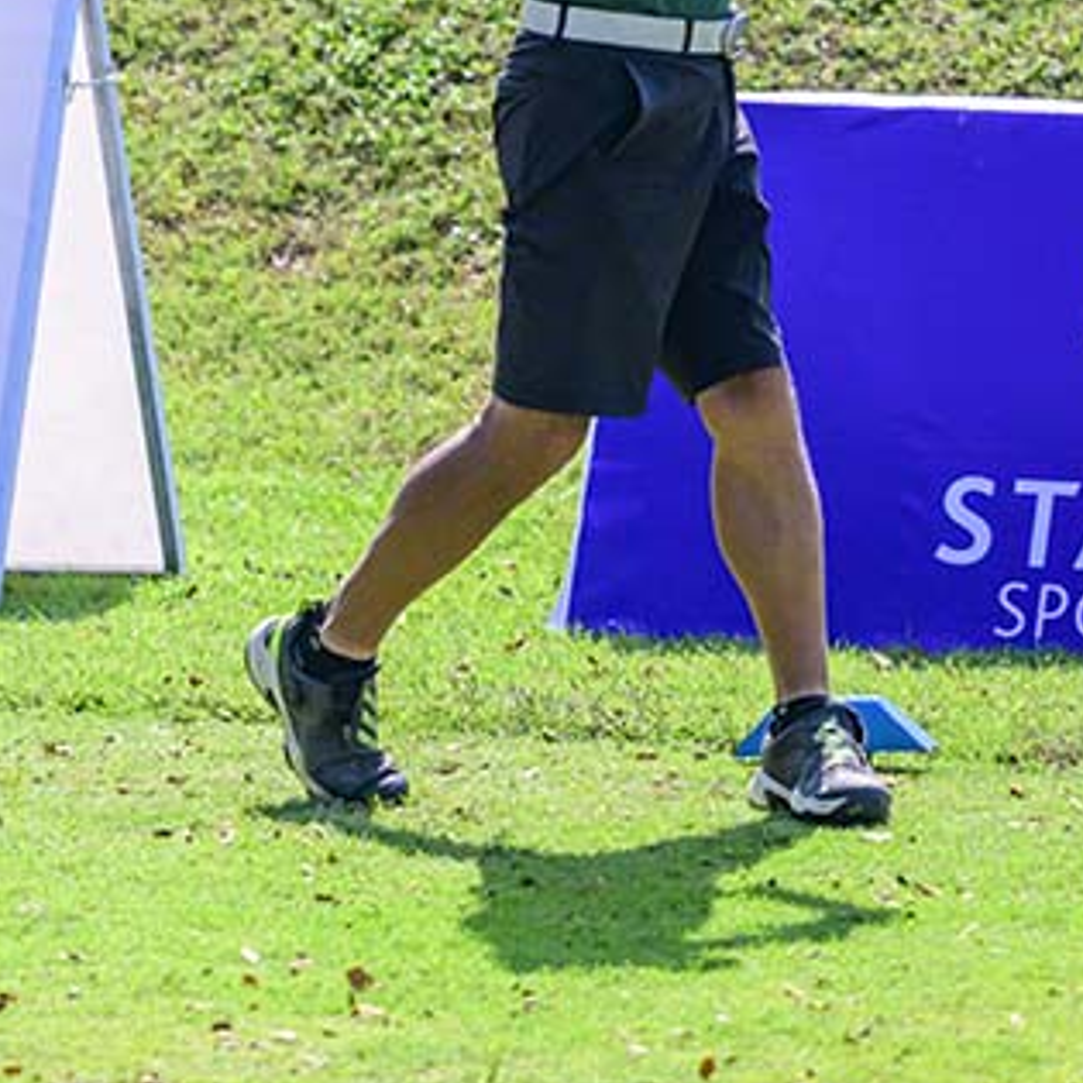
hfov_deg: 4.7
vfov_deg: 4.7
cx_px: 406
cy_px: 24
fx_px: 13309
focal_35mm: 376
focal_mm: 145
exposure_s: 1/10000
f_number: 3.5
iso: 800
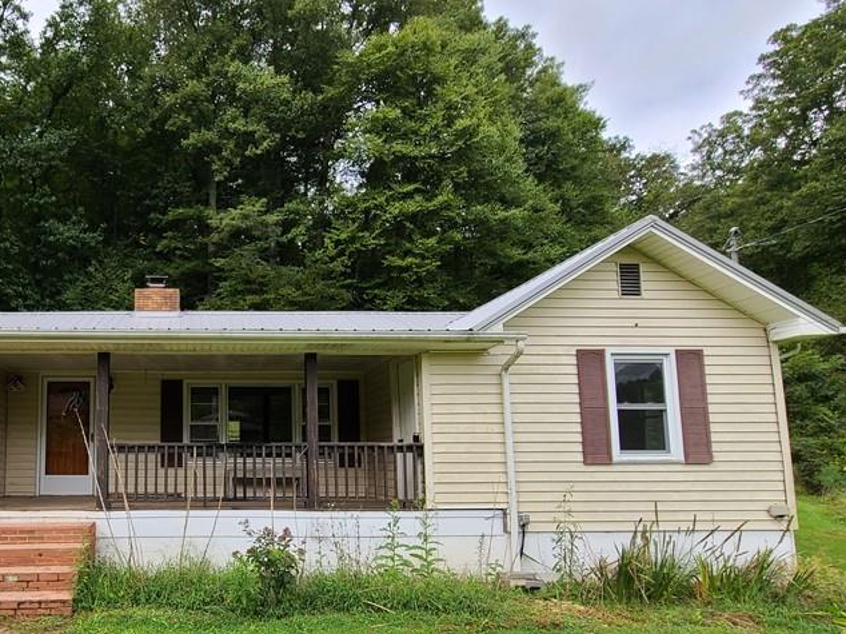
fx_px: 513
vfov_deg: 62.3
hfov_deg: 72.3
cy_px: 406
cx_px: 189
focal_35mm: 21
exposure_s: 1/615
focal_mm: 2.2
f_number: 2.2
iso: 50
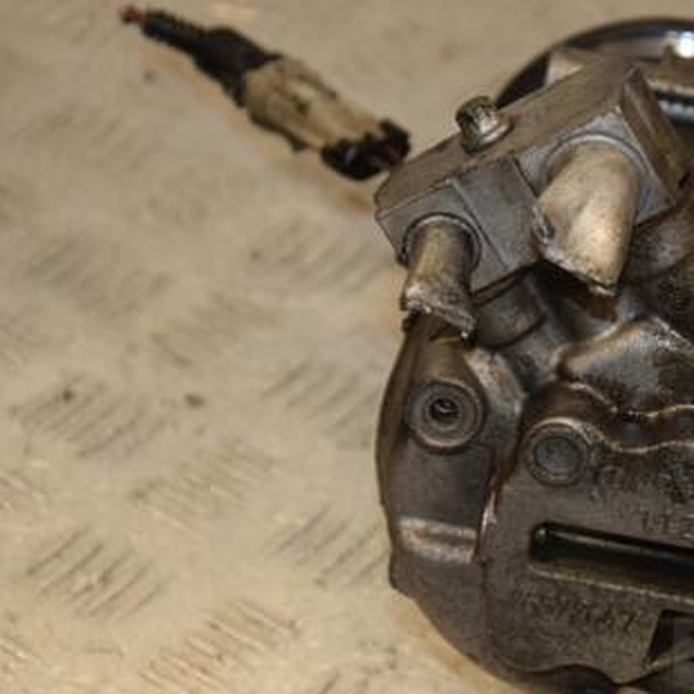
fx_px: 3697
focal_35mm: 163
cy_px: 351
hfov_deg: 10.7
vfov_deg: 10.7
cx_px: 631
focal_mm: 66
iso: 800
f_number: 5.6
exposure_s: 1/200
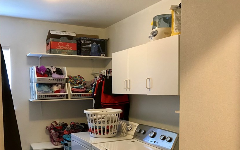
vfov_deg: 33.9
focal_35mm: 37
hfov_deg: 52.7
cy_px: 108
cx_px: 110
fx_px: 242
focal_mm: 3.99
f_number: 1.8
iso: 100
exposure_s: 1/9
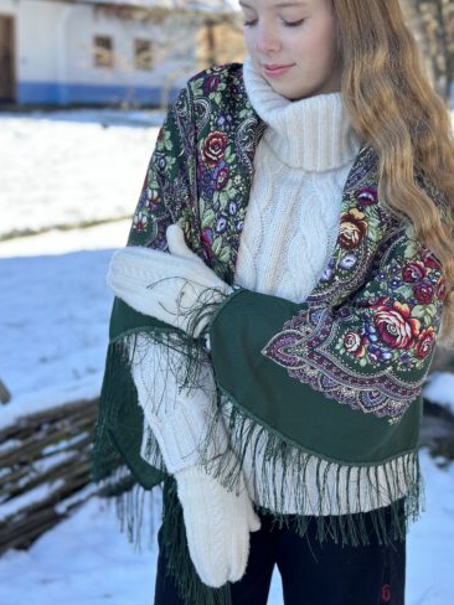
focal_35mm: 59
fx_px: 1032
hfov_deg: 24.8
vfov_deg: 32.7
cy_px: 281
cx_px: 264
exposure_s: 1/980
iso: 80
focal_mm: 6.86
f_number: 1.78
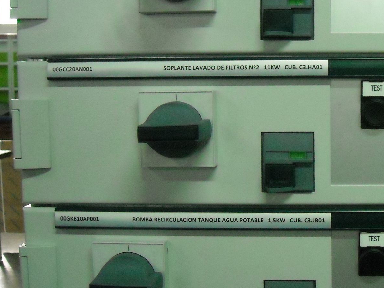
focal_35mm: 60
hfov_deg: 31.2
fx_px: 666
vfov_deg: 24.3
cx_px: 320
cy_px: 105
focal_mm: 5.7
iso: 800
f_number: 2.8
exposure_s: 1/80
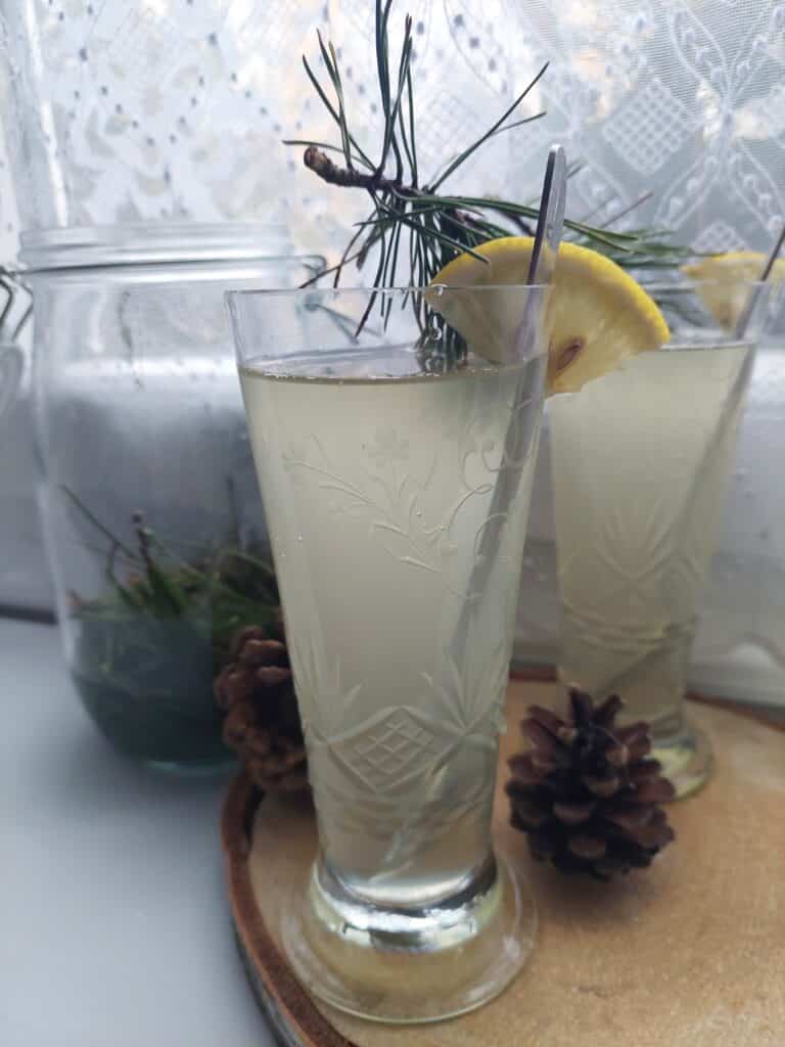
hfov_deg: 54.9
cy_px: 524
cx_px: 392
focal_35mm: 25
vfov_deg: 69.4
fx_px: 756
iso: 160
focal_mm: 5.23
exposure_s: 1/100
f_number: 1.8
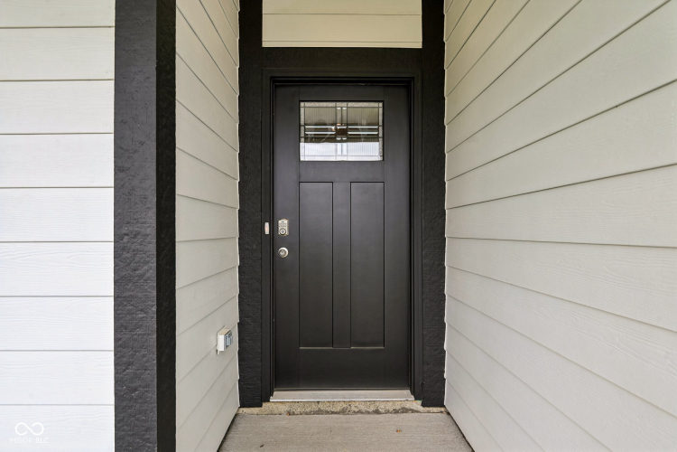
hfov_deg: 84.0
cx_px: 338
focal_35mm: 20
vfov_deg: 61.9
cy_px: 226
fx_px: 376
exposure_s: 1/50
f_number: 8
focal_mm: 20
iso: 100
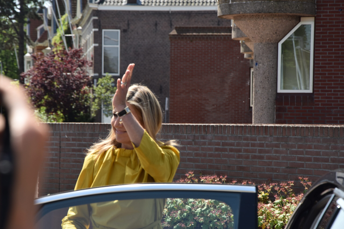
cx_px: 172
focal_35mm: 158
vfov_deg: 8.7
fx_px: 1505
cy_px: 114
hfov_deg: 13.0
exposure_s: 1/320
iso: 200
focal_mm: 105
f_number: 9
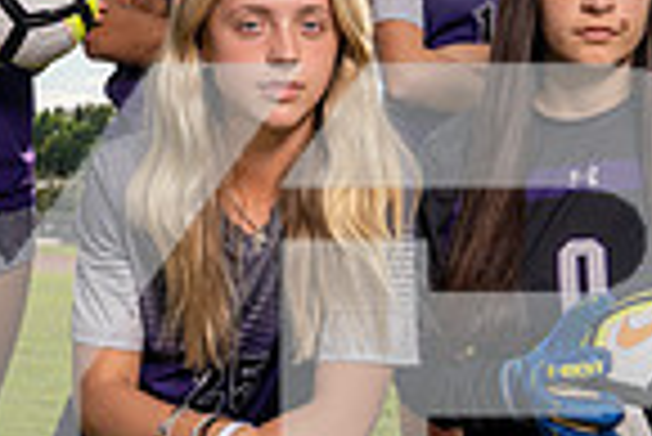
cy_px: 303
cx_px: 193
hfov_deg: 21.1
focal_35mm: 96
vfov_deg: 14.3
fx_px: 1740
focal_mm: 24
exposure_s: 1/640
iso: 250
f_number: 8
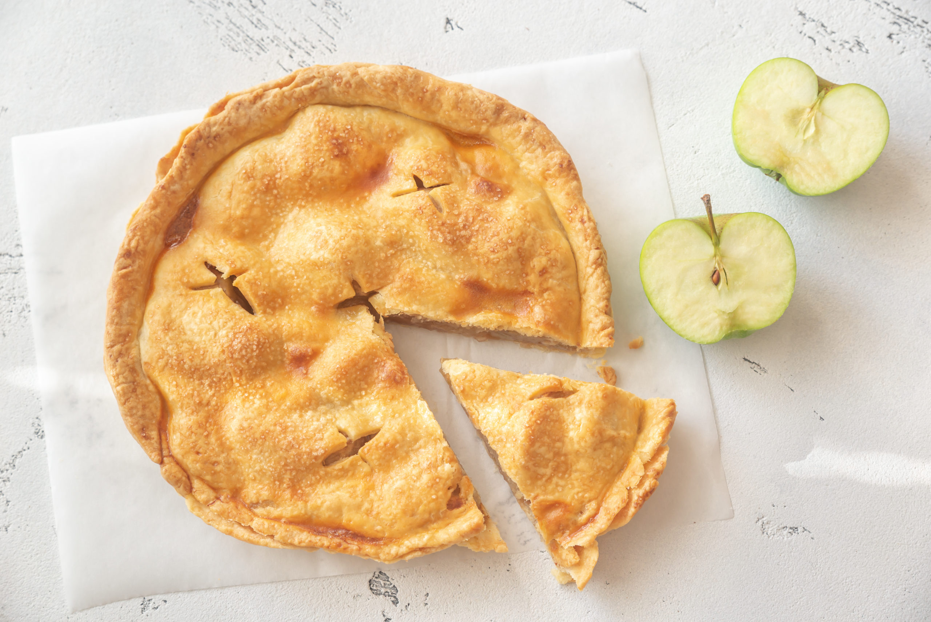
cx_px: 466
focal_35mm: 70
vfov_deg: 19.5
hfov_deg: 28.8
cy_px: 311
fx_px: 1811
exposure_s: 1/80
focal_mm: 70
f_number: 7.1
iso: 110
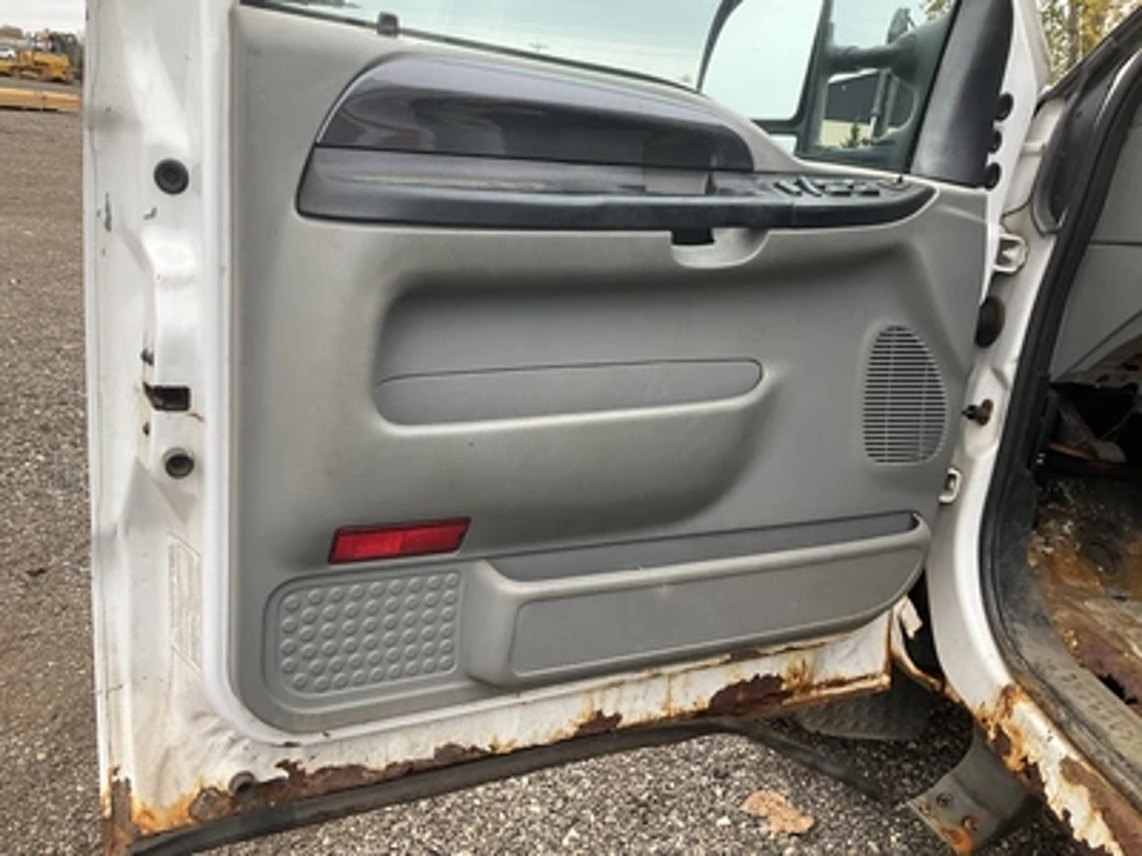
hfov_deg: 61.7
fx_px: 957
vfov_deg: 48.2
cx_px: 571
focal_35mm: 29
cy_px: 428
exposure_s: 1/122
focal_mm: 3
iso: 25
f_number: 1.8
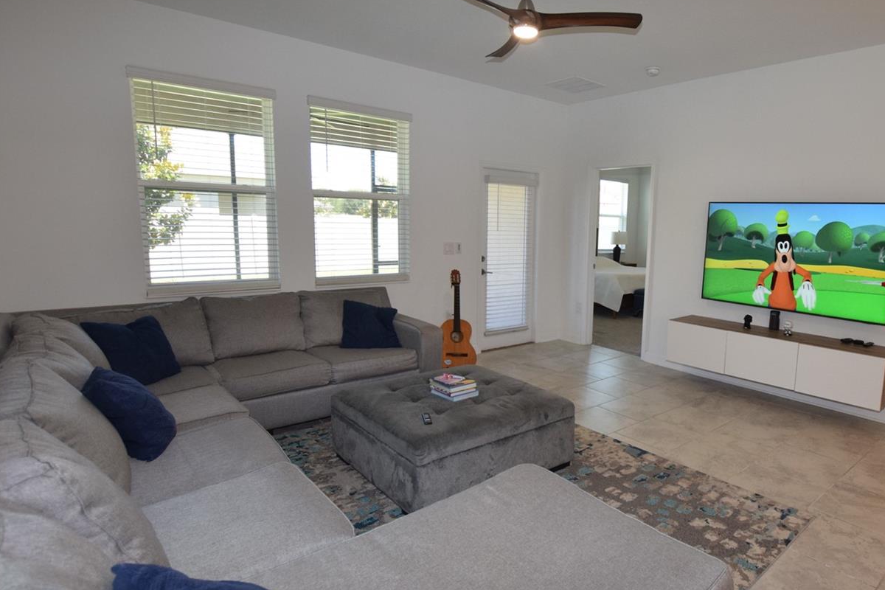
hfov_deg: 82.1
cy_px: 311
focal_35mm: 20
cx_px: 561
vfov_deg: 61.9
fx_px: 492
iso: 800
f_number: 5.6
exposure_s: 1/125
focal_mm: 10
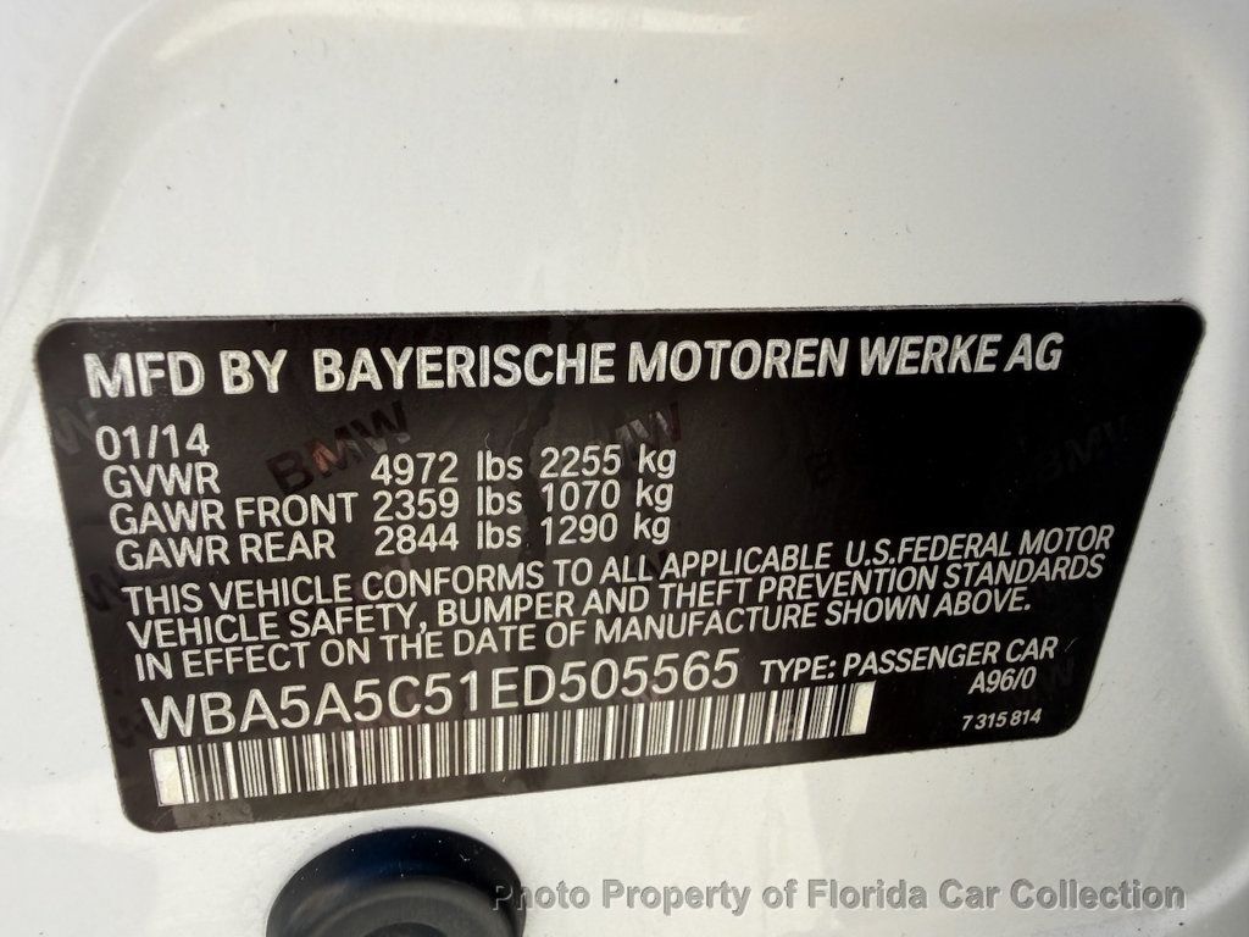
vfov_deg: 54.9
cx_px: 624
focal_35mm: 25
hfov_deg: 69.4
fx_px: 902
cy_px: 468
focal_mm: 2.22
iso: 40
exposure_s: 1/266
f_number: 2.2
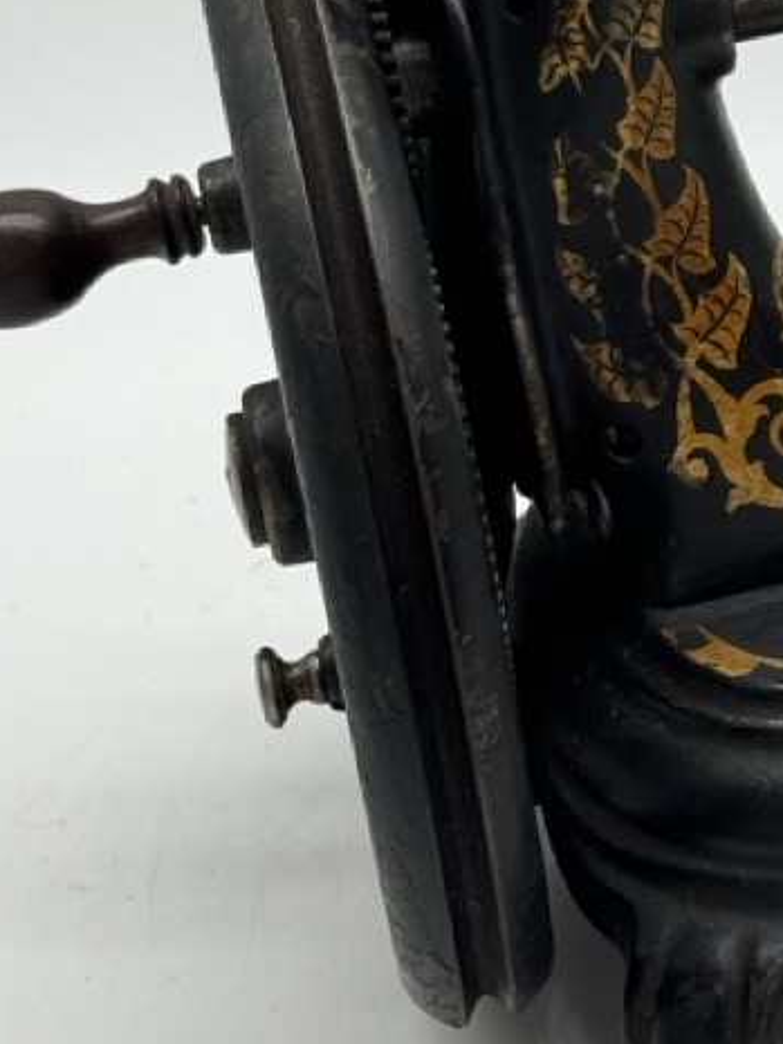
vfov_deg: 14.8
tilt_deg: -24.5
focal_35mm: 132
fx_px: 3979
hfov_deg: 10.9
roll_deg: +5.9
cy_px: 97
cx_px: 1054
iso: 64
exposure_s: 1/448
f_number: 1.78
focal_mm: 6.76
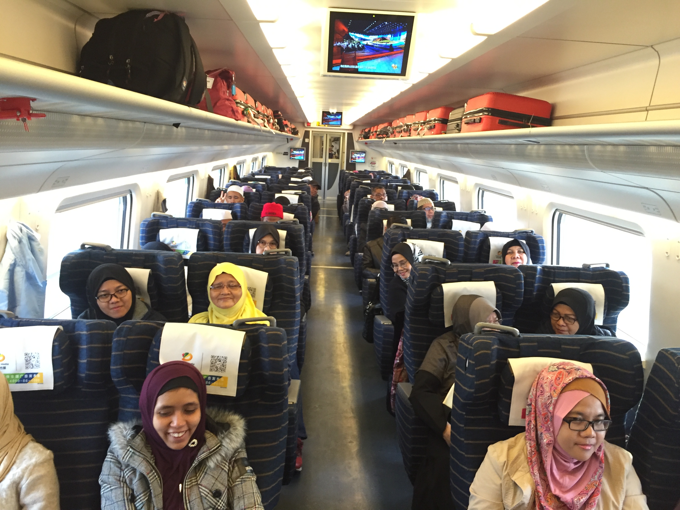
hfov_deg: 61.7
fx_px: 570
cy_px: 255
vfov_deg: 48.2
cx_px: 340
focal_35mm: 29
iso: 200
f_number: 2.2
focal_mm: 4.15
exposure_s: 1/33
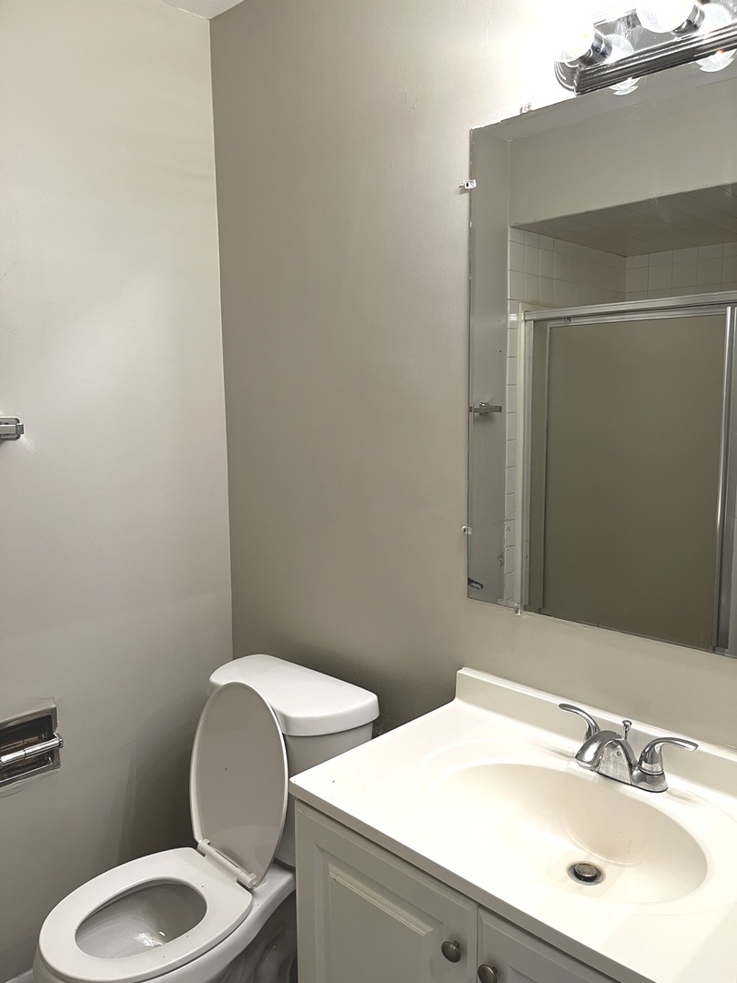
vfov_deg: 67.3
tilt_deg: -7.8
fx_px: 738
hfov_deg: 53.1
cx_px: 368
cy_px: 492
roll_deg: -0.6
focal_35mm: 26
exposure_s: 1/60
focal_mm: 5.1
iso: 100
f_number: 1.6
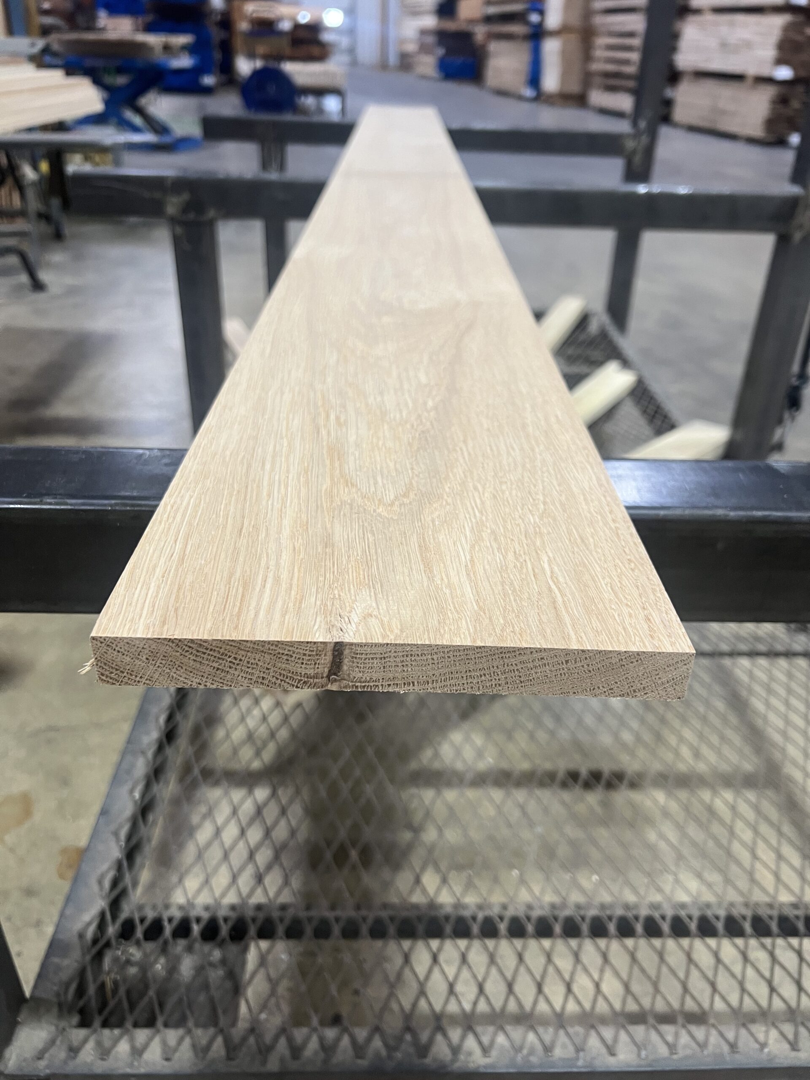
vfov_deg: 67.3
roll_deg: -2.2
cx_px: 405
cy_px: 540
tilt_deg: -30.6
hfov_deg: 53.1
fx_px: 811
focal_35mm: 26
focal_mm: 5.7
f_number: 1.5
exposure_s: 1/82
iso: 125
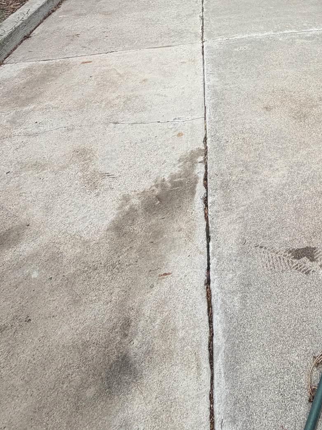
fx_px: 385
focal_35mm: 31
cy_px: -41
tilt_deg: -12.1
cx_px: 323
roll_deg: -1.2
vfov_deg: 44.7
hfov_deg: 39.9
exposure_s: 1/482
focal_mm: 2.22
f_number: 2.2
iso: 64
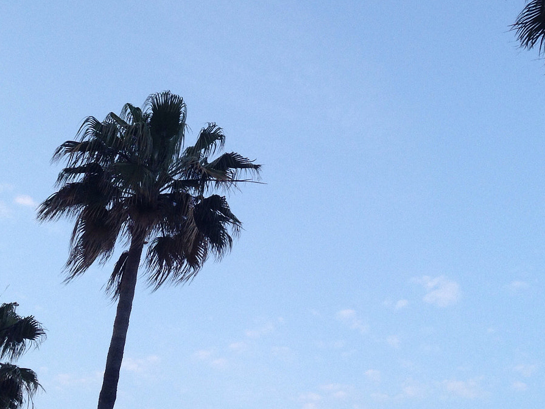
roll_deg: -3.9
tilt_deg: +33.7
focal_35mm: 59
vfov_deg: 24.8
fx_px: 929
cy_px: 160
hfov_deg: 32.7
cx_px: 272
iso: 50
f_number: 2.4
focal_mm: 4.12
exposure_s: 1/120
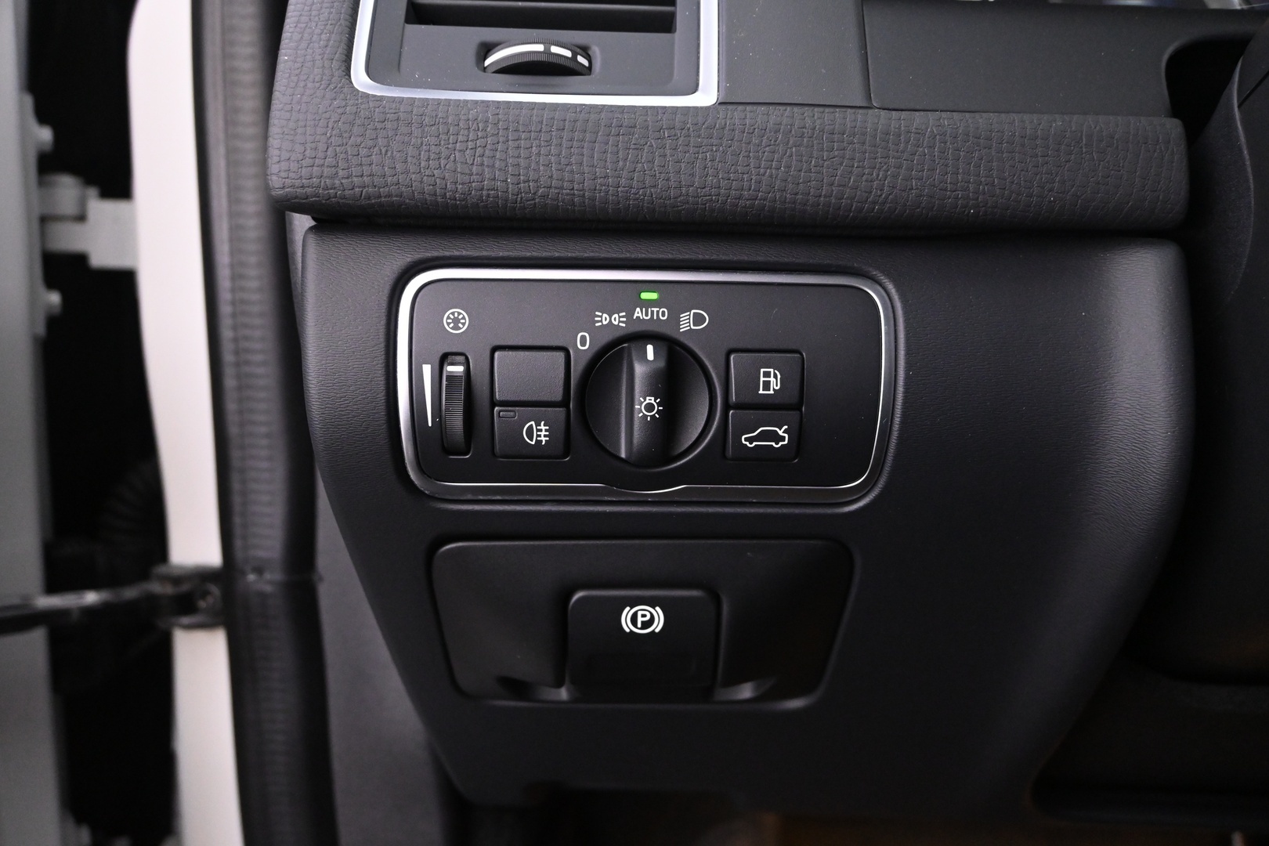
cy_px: 423
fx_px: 1057
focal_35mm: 30
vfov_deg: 43.6
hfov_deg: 61.9
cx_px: 634
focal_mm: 20
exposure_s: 1/20
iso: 3200
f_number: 4.5
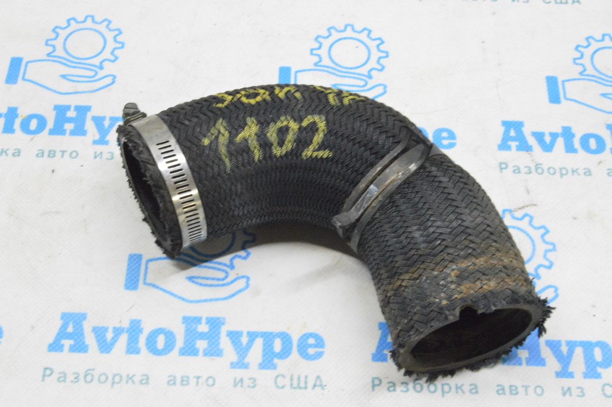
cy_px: 204
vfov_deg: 23.7
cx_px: 306
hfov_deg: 35.1
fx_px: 968
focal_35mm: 57
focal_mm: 38
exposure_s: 1/15
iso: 6400
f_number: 20
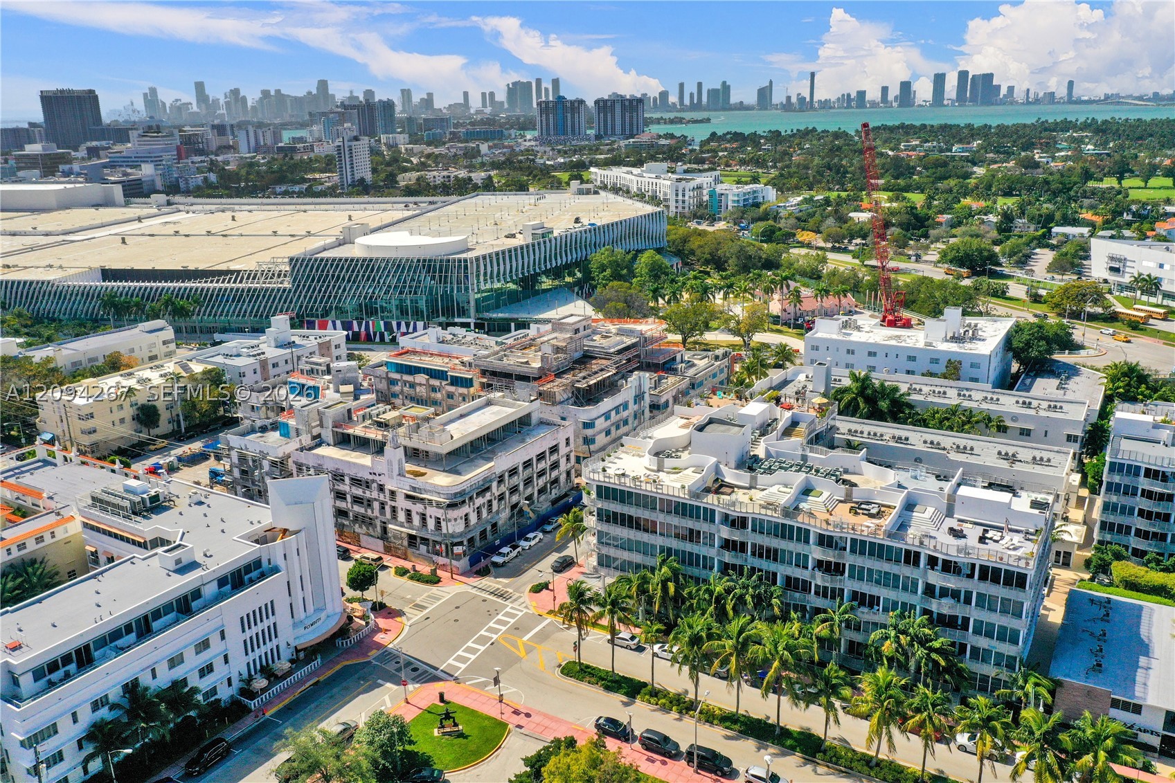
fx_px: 914
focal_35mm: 28
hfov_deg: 65.5
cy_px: 392
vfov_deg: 46.4
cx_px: 588
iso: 200
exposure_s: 1/80
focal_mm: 10.26
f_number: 6.3
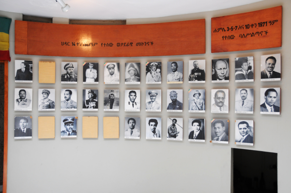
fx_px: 291
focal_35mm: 36
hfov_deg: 53.2
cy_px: 96
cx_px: 146
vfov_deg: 36.8
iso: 800
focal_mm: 24
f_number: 3.8
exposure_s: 1/160
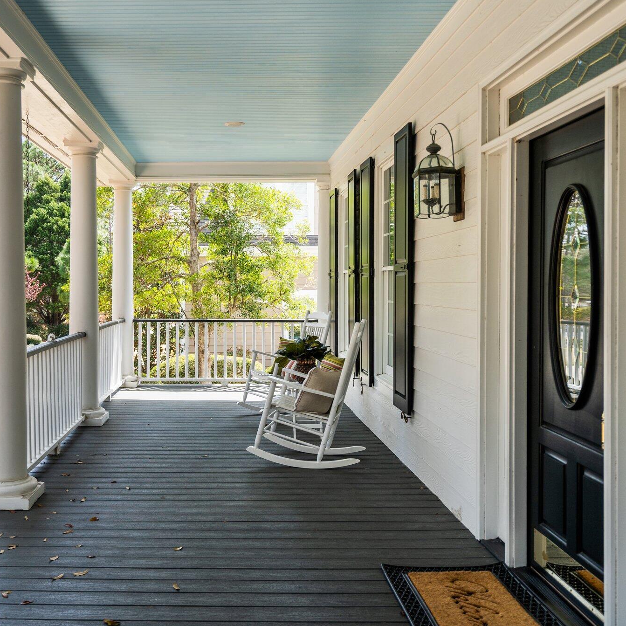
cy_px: 310
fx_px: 716
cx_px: 232
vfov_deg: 47.2
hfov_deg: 46.8
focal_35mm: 35
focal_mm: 27
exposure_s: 1/400
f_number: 4
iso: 200
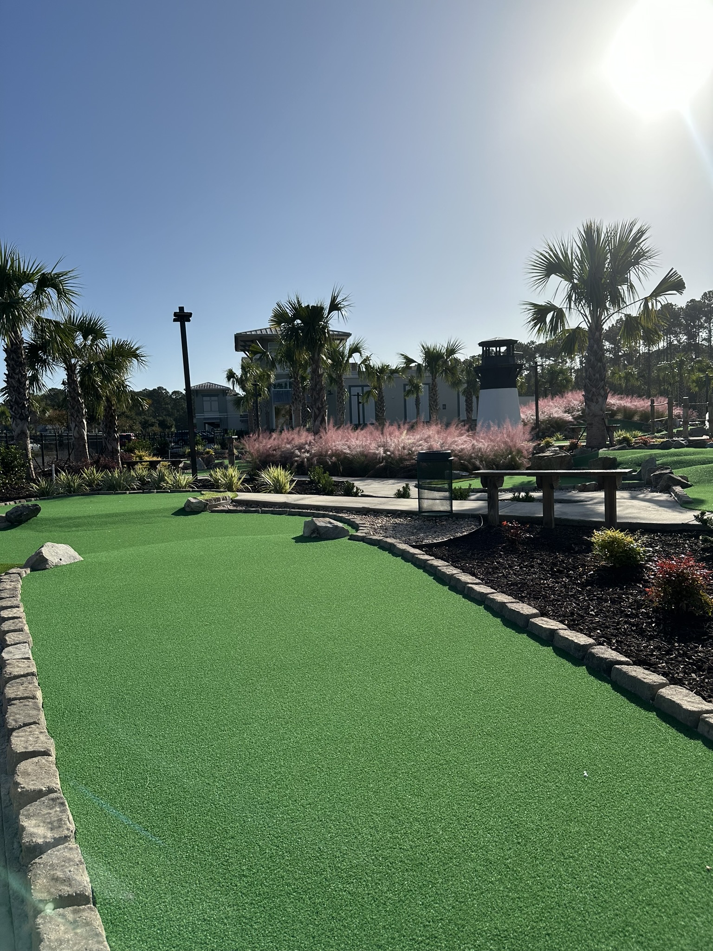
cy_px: 476
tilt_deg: -3.2
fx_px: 659
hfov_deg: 56.8
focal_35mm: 24
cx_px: 356
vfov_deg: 71.6
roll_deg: +1.5
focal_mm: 6.86
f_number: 1.78
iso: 80
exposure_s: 1/9709
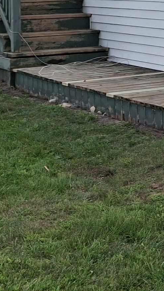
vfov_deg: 20.8
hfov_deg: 11.9
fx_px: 735
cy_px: -70
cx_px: 273
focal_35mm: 95
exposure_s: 1/120
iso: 25
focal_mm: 4.69
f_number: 1.8
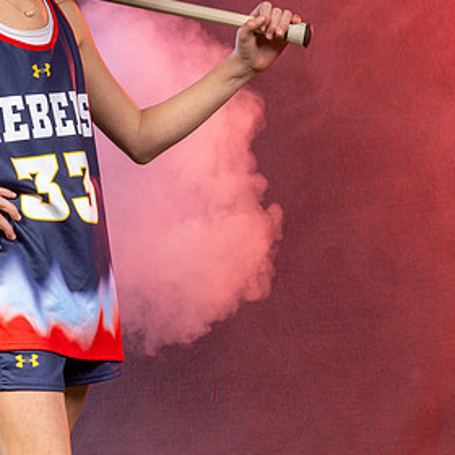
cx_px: 67
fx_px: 3450
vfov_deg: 7.5
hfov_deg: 7.5
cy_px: 136
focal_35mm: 232
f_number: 8
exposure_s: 1/200
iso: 64
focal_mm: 97
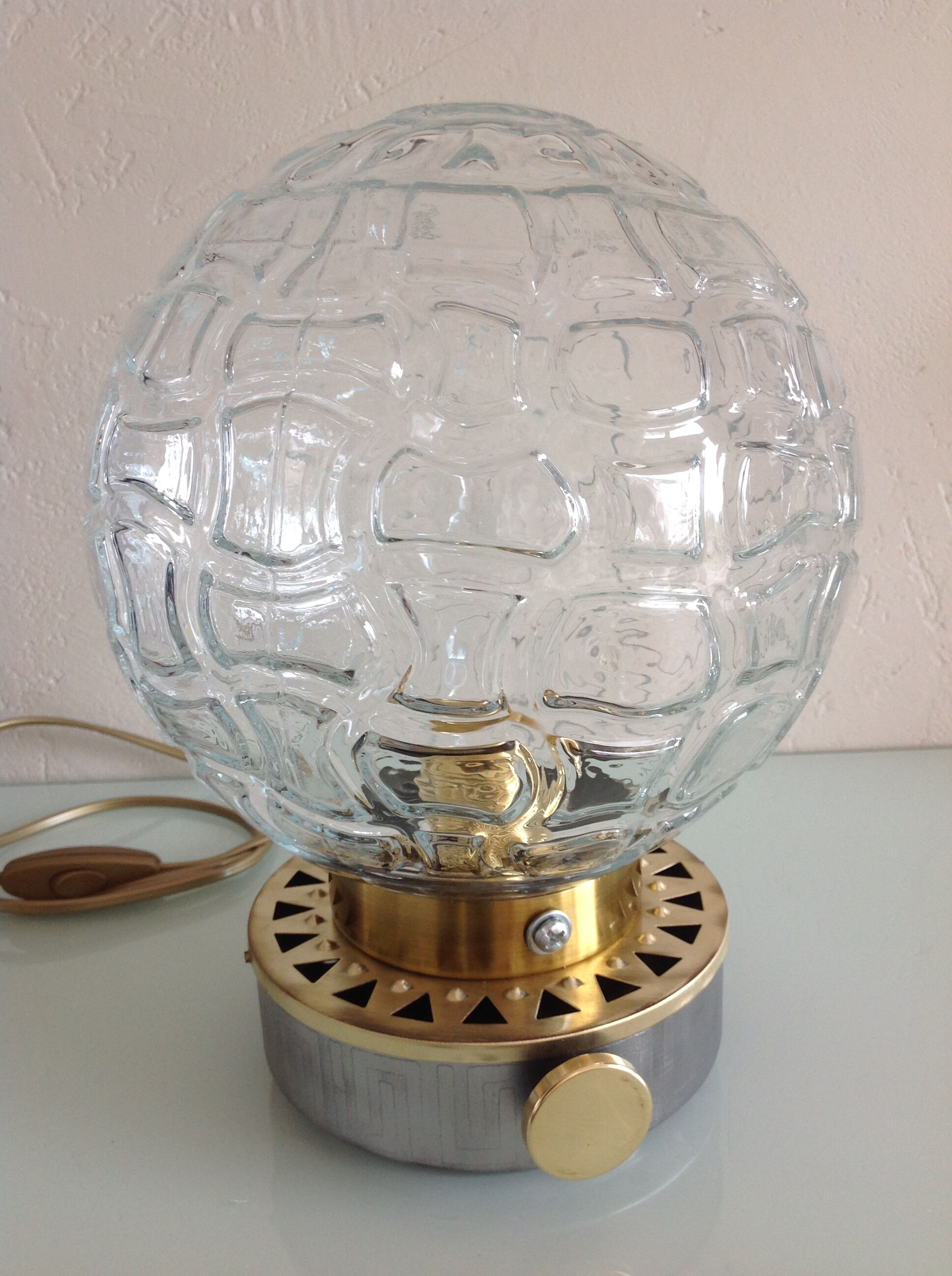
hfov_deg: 40.6
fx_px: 1287
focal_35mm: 35
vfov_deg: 52.7
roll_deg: +3.5
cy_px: 638
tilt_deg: -16.3
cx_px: 476
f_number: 2.4
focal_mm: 4.28
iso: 64
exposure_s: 1/30
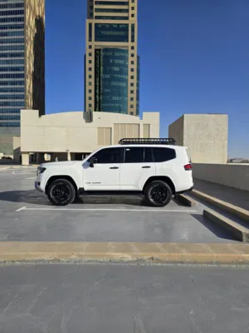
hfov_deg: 58.9
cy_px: 166
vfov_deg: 73.9
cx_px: 124
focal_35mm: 23
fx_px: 221
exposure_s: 1/1176
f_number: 1.7
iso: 12
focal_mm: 6.3
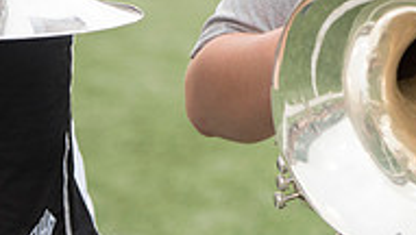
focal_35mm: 381
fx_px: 4208
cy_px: -140
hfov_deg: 5.6
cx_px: 540
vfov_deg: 3.2
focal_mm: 120
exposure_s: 1/1250
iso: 1000
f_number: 2.8
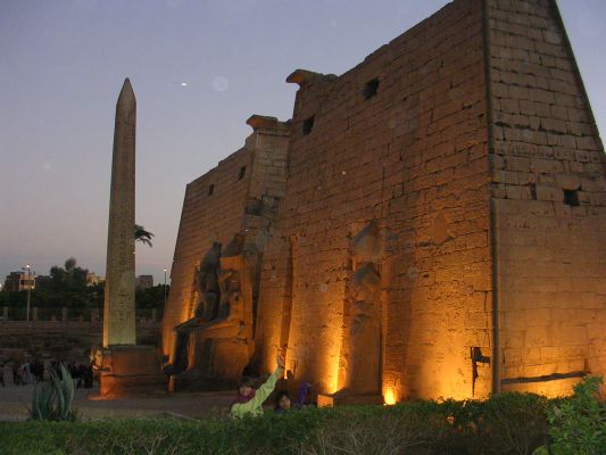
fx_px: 665
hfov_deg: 49.0
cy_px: 228
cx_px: 303
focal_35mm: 38
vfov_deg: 37.7
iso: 192
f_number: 2.8
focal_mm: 5.8
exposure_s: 1/60.1
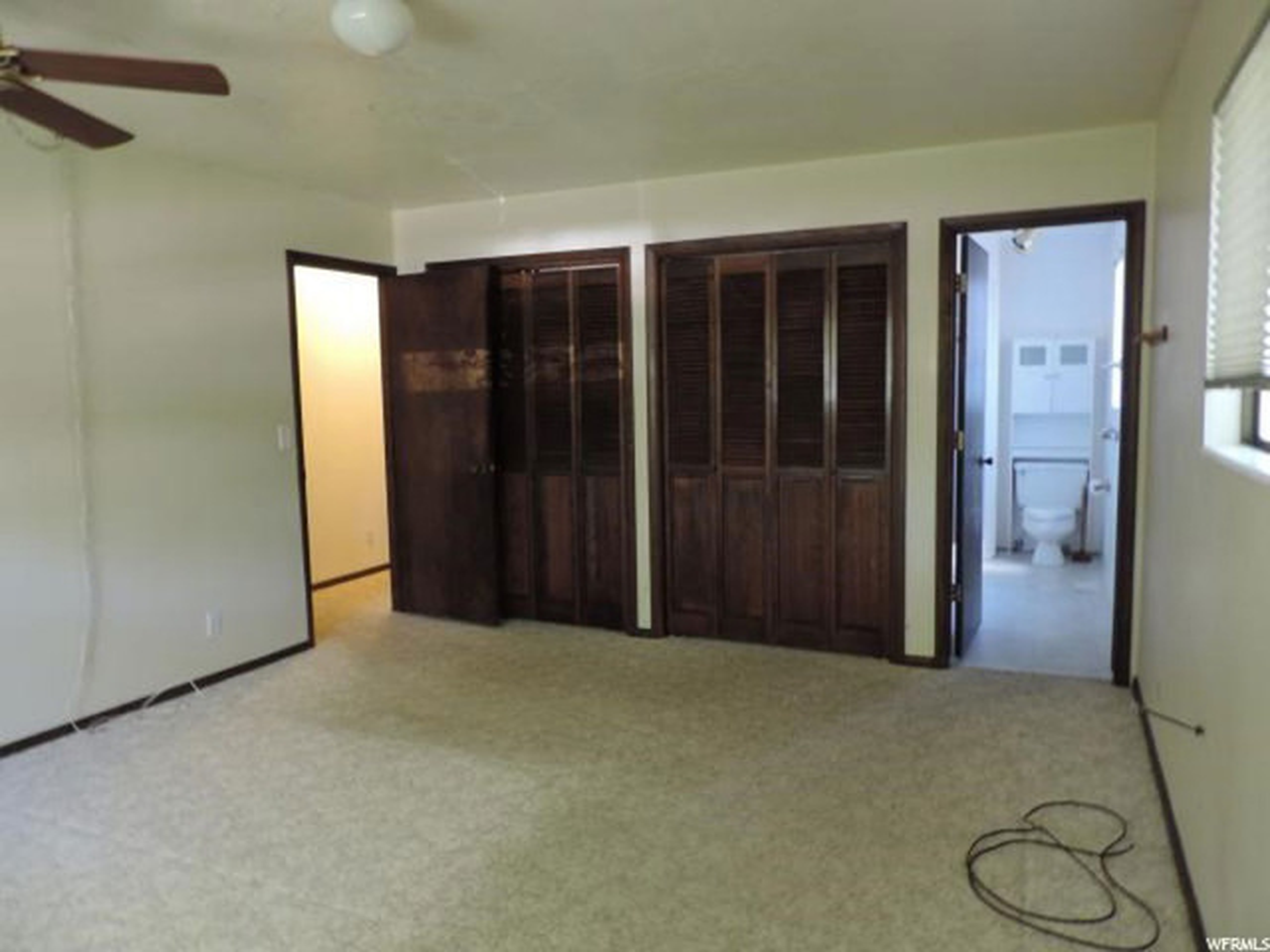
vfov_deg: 56.8
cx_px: 635
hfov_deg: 71.6
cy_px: 476
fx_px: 881
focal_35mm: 24
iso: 450
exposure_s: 1/8
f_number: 3
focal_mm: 4.3
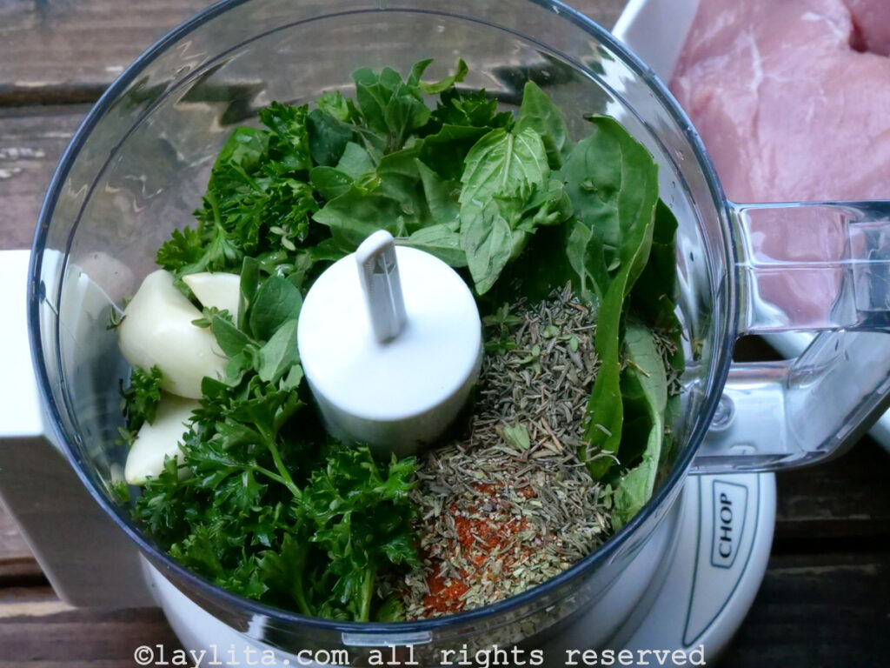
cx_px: 445
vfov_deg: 19.4
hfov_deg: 25.7
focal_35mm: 76
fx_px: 1954
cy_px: 334
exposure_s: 1/60
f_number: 16
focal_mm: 38
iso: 6400
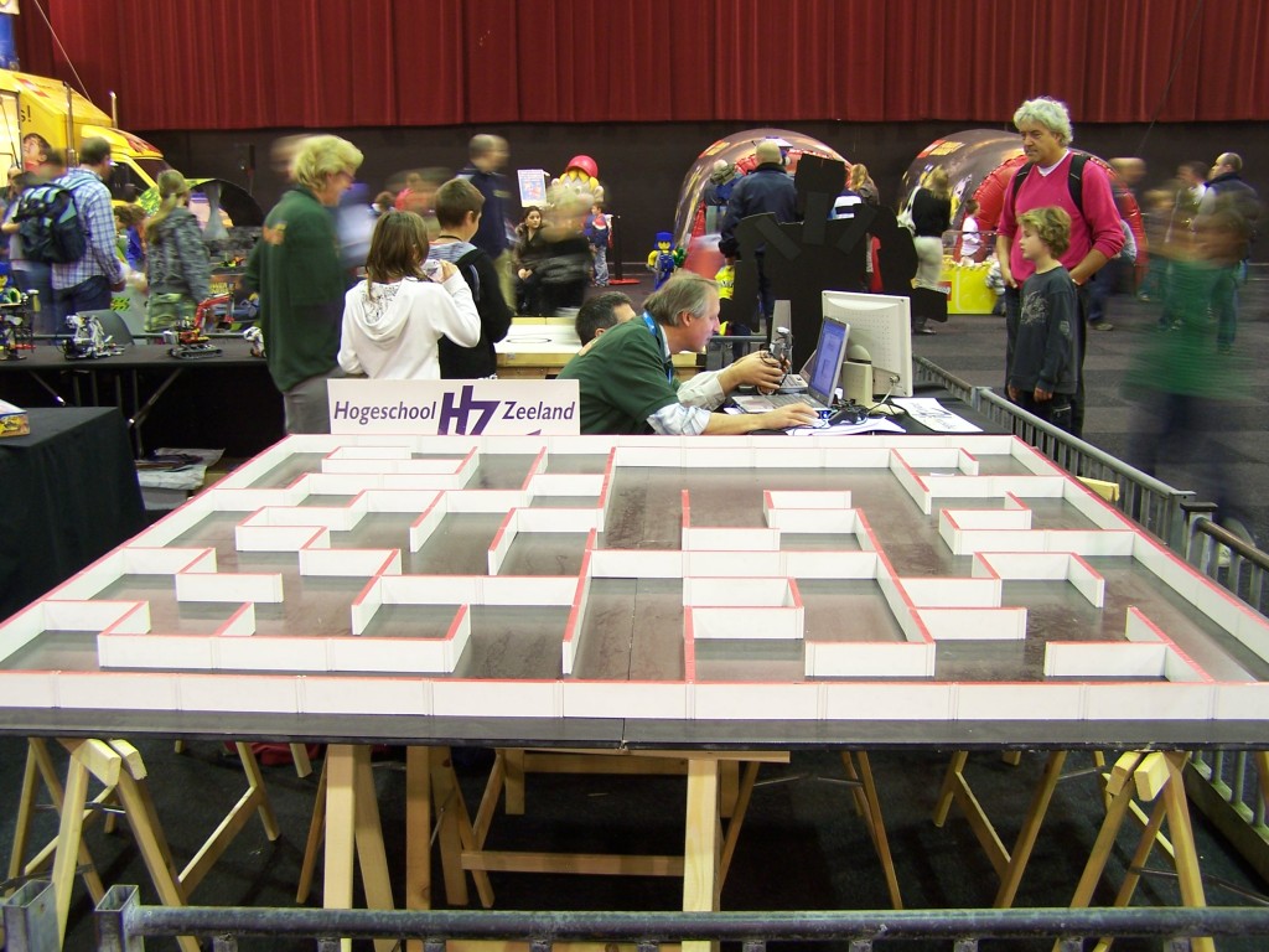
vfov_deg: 37.7
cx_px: 634
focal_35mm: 38
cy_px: 476
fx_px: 1393
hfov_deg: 49.0
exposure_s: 1/2
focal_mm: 6.3
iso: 80
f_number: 2.8
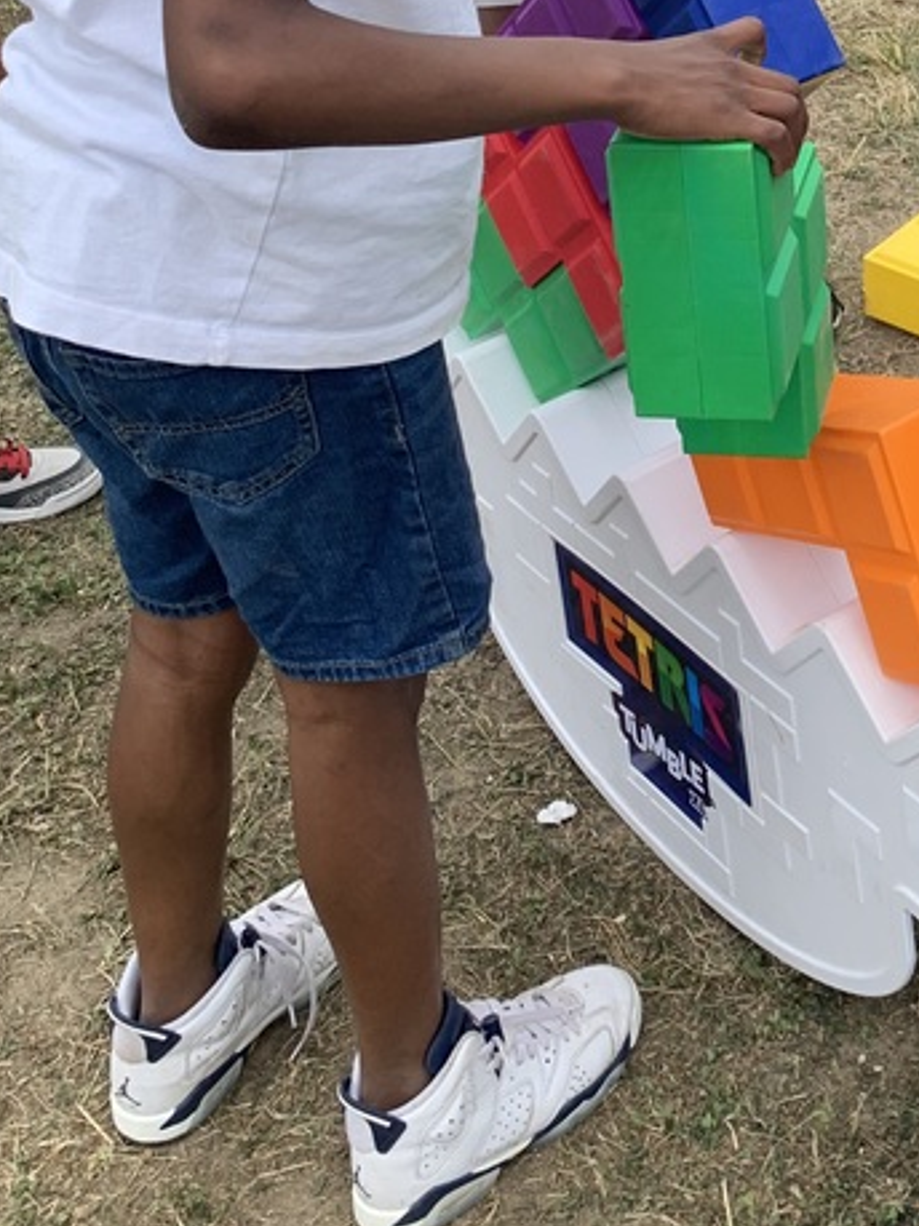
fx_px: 2054
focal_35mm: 58
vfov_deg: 30.6
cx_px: 890
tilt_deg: -21.7
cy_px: -37
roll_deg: +1.9
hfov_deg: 24.2
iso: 25
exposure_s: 1/523
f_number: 1.8
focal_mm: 4.25
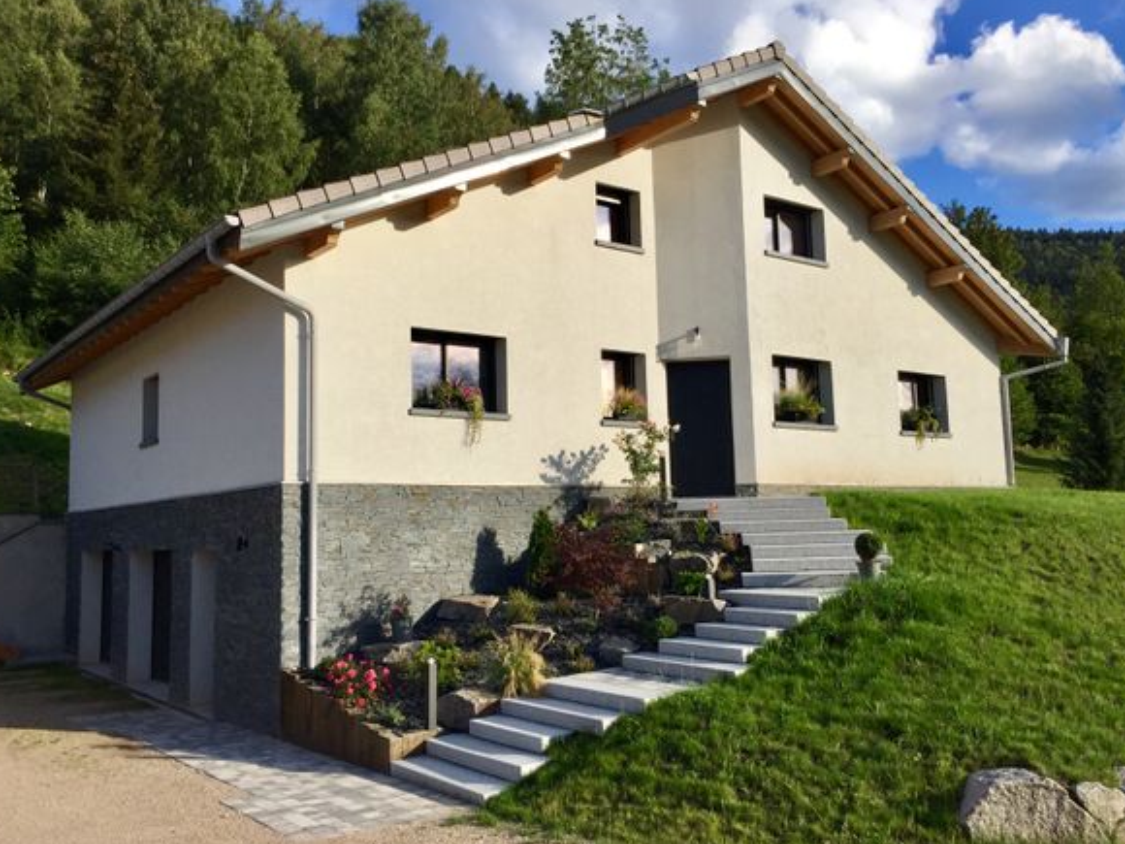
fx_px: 975
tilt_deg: +6.2
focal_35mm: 30
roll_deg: +0.2
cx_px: 555
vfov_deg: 46.8
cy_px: 421
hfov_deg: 60.0
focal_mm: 4.15
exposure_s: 1/1799
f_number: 2.2
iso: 32
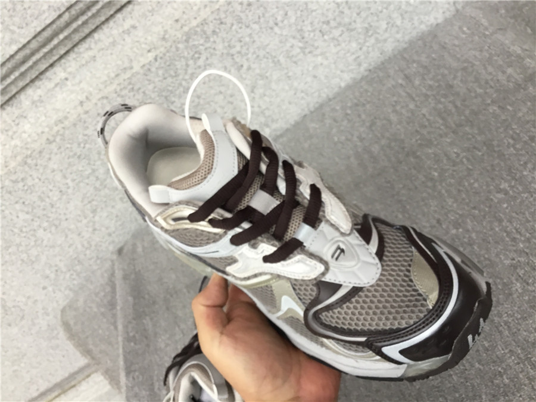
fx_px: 480
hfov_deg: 58.4
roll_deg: +44.8
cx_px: 268
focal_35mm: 31
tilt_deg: -42.8
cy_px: 201
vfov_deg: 45.4
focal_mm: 3.3
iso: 25
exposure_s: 1/33
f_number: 2.4
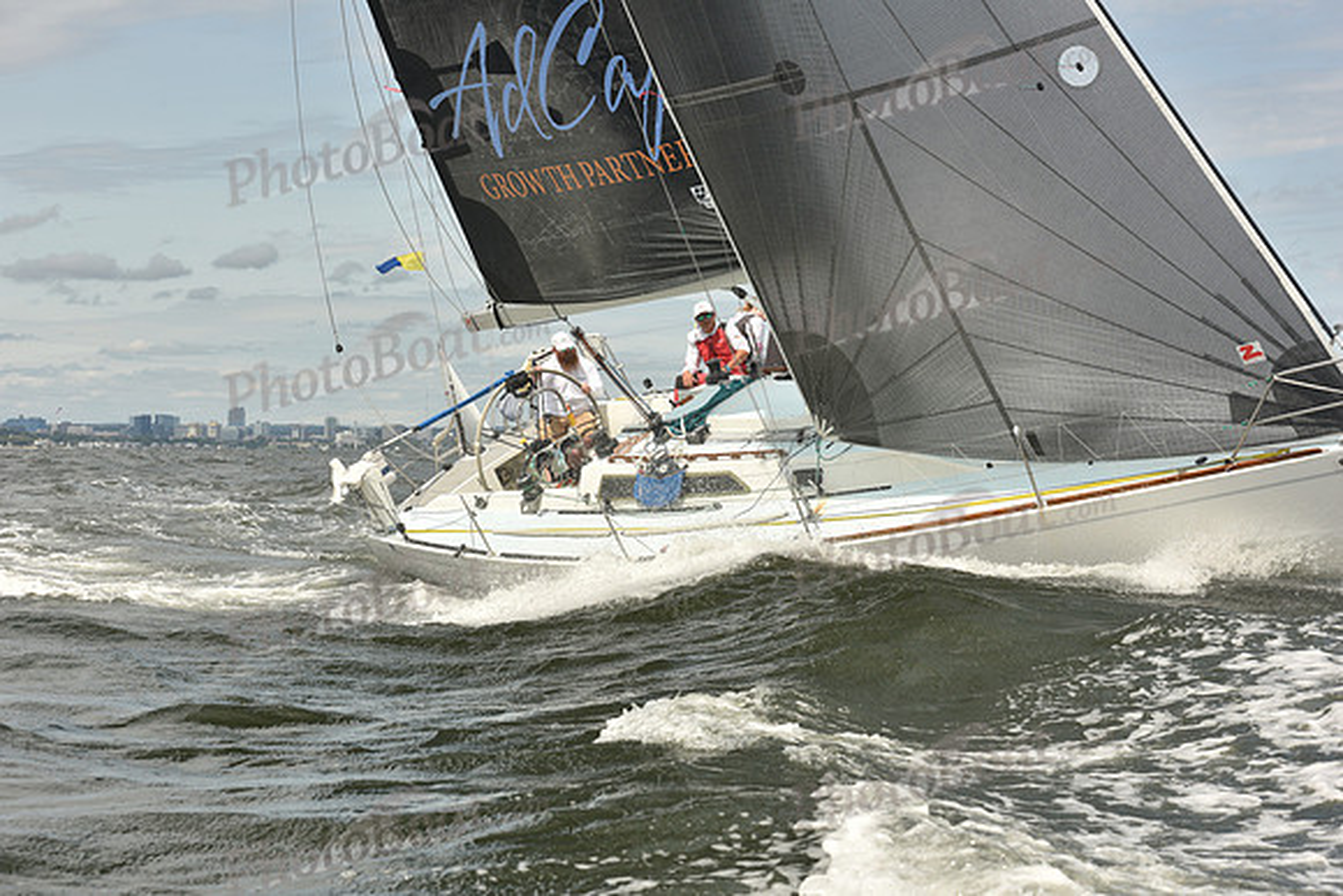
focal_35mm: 70
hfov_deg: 28.8
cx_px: 672
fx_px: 2612
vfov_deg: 19.5
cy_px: 448
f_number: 10
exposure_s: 1/800
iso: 250
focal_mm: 70
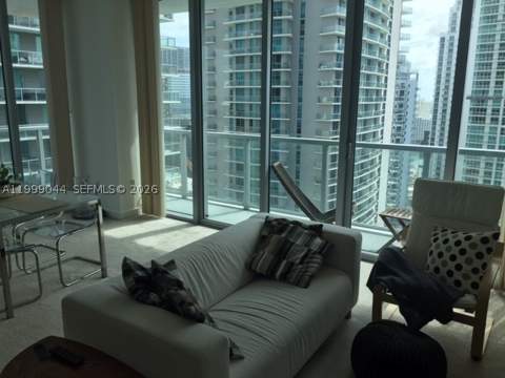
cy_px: 189
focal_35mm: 29
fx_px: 423
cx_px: 252
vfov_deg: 48.2
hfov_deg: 61.7
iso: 32
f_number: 2.2
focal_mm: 4.15
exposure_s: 1/842
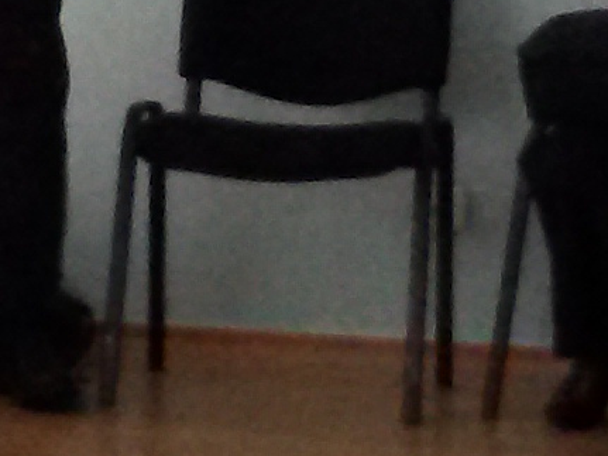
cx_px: 248
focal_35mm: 235
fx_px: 4126
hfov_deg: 8.4
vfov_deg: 6.3
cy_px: -106
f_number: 2.4
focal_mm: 2.93
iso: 400
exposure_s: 1/33
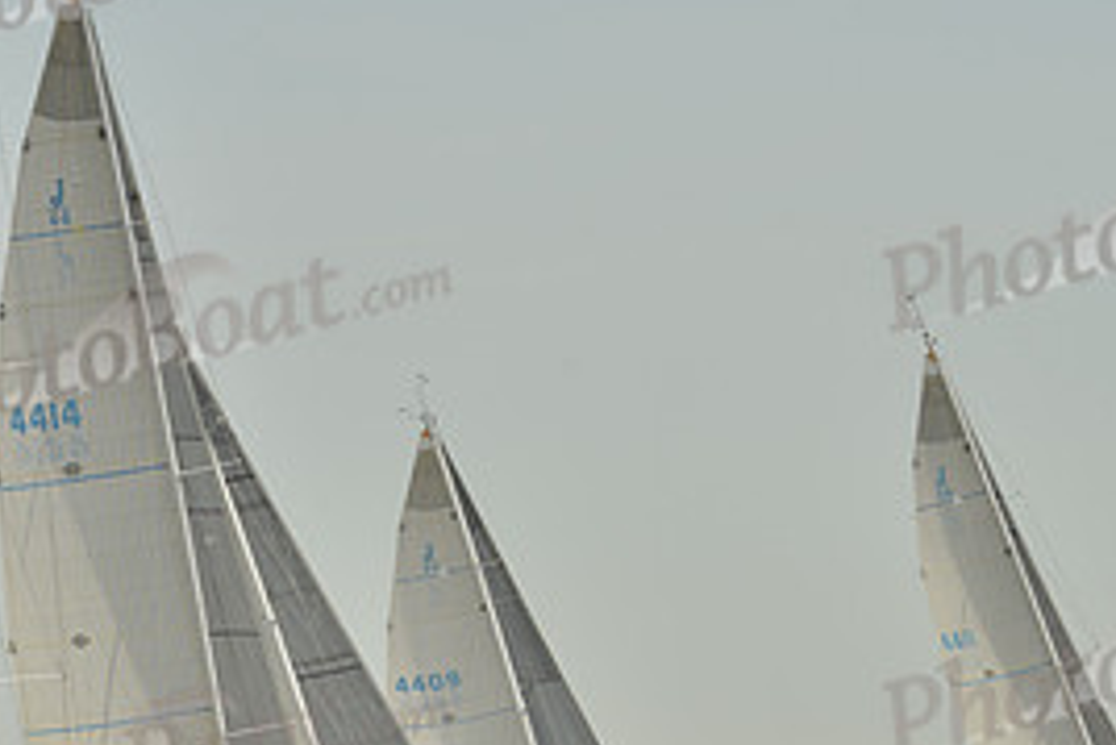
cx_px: 670
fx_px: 13430
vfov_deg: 3.2
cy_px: 497
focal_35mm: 433
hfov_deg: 4.8
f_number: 10
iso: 280
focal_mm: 200
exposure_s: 1/800
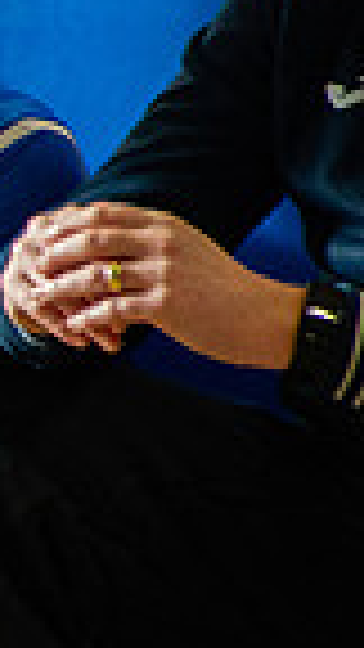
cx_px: -908
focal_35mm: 1681
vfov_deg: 1.3
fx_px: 28844
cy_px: 266
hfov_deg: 0.7
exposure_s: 1/320
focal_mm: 400
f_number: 5.6
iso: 6400
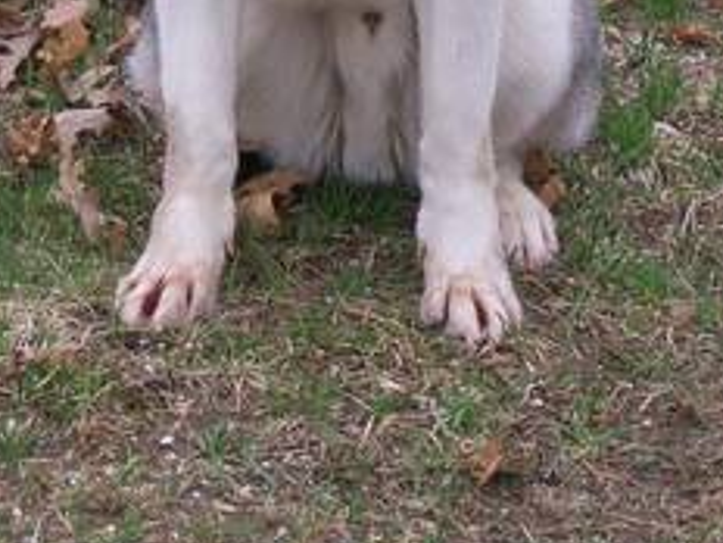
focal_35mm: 232
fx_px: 4846
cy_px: -262
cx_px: 175
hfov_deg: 8.5
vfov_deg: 6.3
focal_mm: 11.6
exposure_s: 1/200
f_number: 3.8
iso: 64
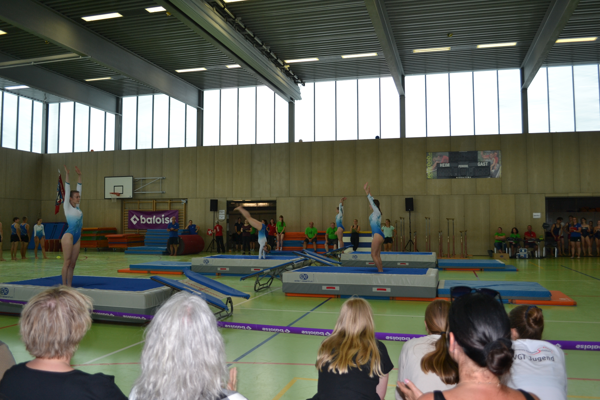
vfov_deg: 43.6
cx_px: 300
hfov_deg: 61.9
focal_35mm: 30
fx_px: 500
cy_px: 200
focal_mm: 20
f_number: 4
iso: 140
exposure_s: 1/125
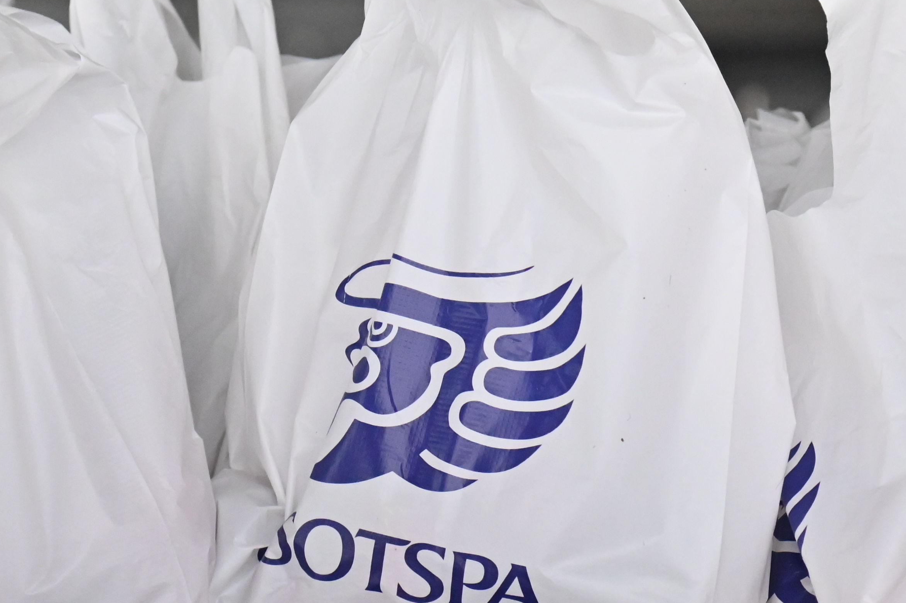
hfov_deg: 6.7
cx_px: 667
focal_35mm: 309
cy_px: 148
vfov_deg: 4.4
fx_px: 7771
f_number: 4
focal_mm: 120
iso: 5600
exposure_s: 1/1600
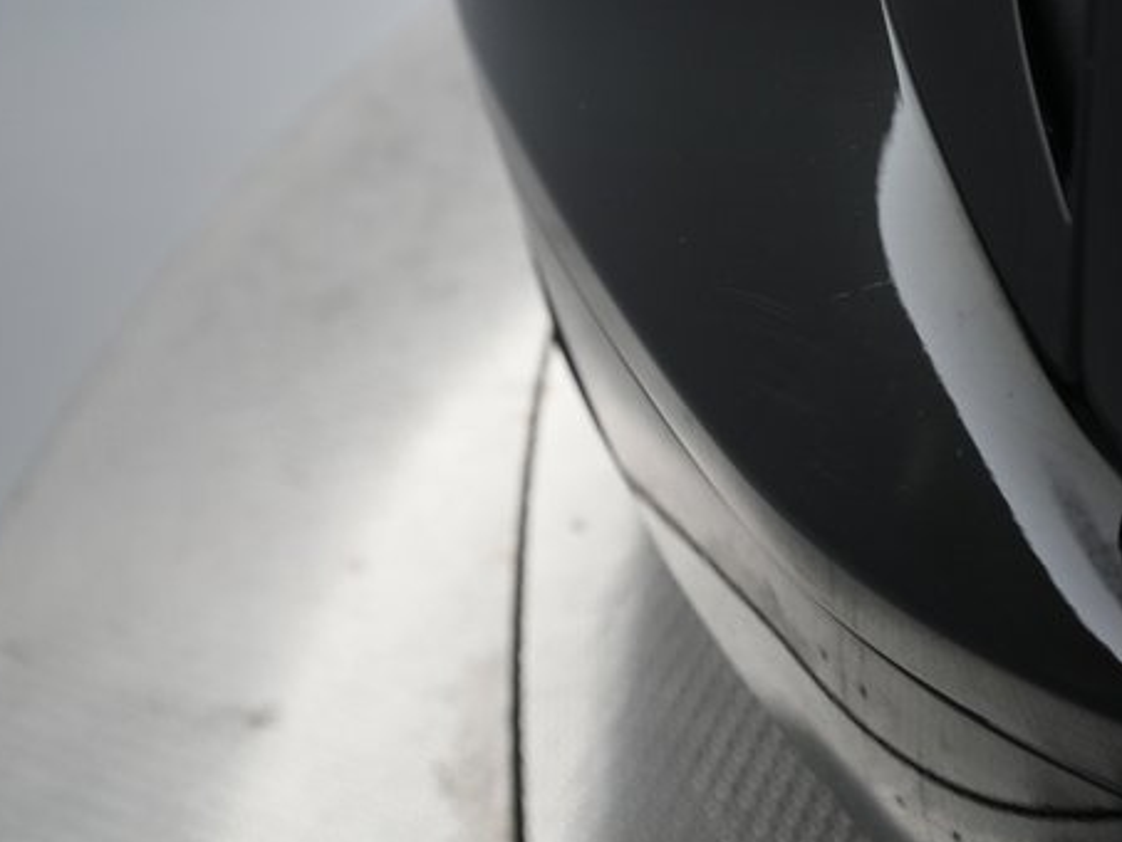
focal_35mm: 38
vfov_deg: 37.7
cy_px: 359
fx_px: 1232
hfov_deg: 48.7
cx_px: 676
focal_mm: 28
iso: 4000
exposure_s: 1/125
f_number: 4.5
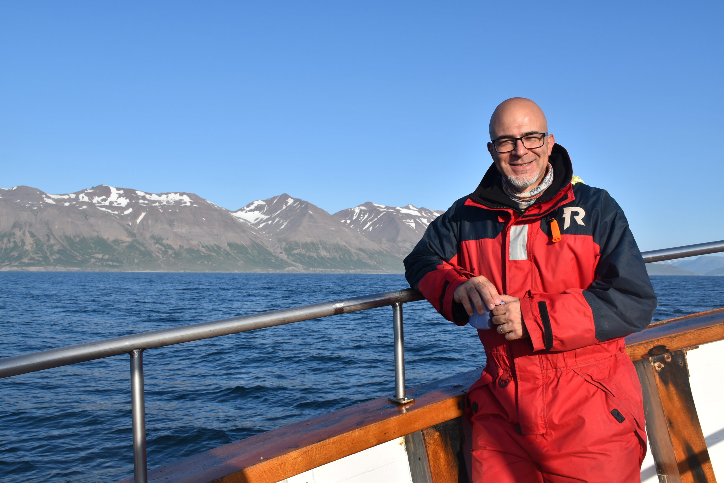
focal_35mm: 33
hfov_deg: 57.2
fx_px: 664
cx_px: 362
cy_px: 242
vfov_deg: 40.0
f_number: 10
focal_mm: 22
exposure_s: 1/400
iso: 200
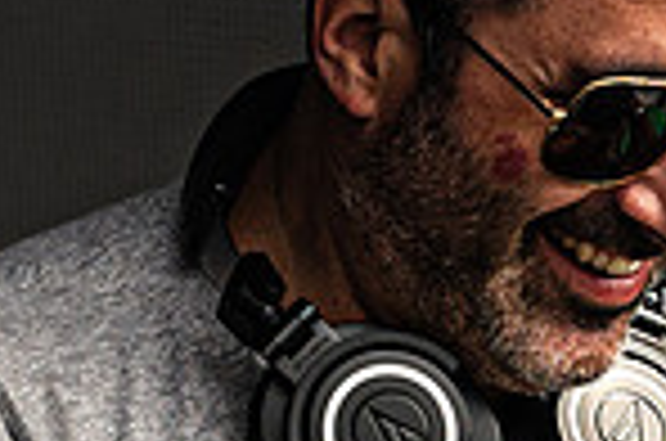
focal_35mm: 1480
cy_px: 165
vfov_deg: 0.9
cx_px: 156
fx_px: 27321
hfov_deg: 1.4
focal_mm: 200
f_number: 5
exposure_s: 1/1000
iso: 280
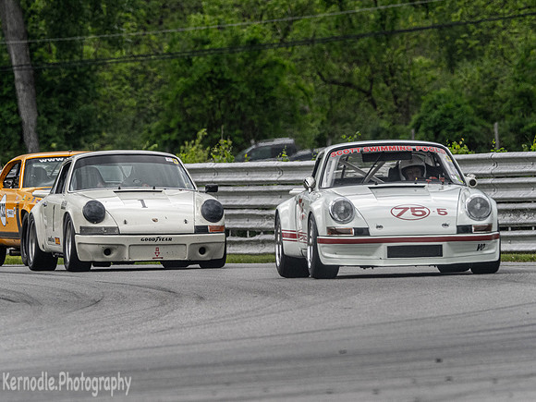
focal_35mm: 841
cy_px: 201
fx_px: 13022
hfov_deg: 2.4
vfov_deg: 1.8
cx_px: 268
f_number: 8
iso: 400
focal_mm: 420
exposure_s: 1/1000
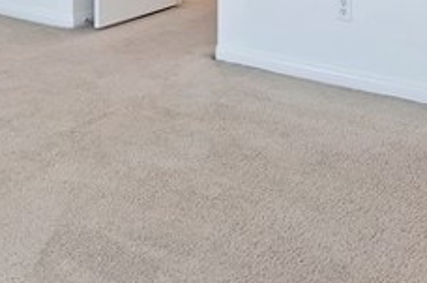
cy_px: -142
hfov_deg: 31.8
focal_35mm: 63
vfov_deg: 18.9
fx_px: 746
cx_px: 152
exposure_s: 1/8
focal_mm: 14
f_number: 10
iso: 500
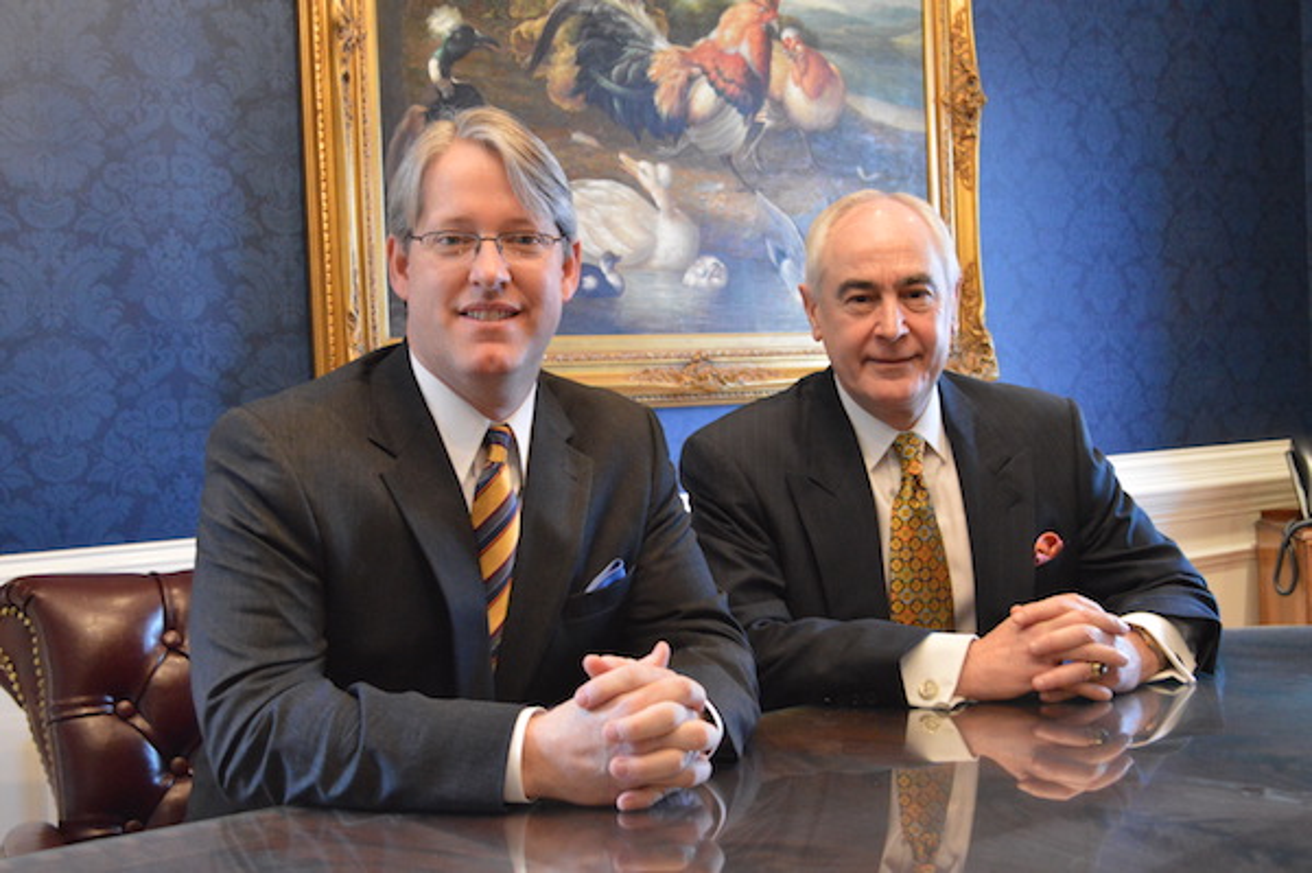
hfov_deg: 43.6
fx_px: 1639
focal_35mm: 45
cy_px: 436
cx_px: 656
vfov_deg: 29.8
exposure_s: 1/50
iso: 3200
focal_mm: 30
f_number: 4.5
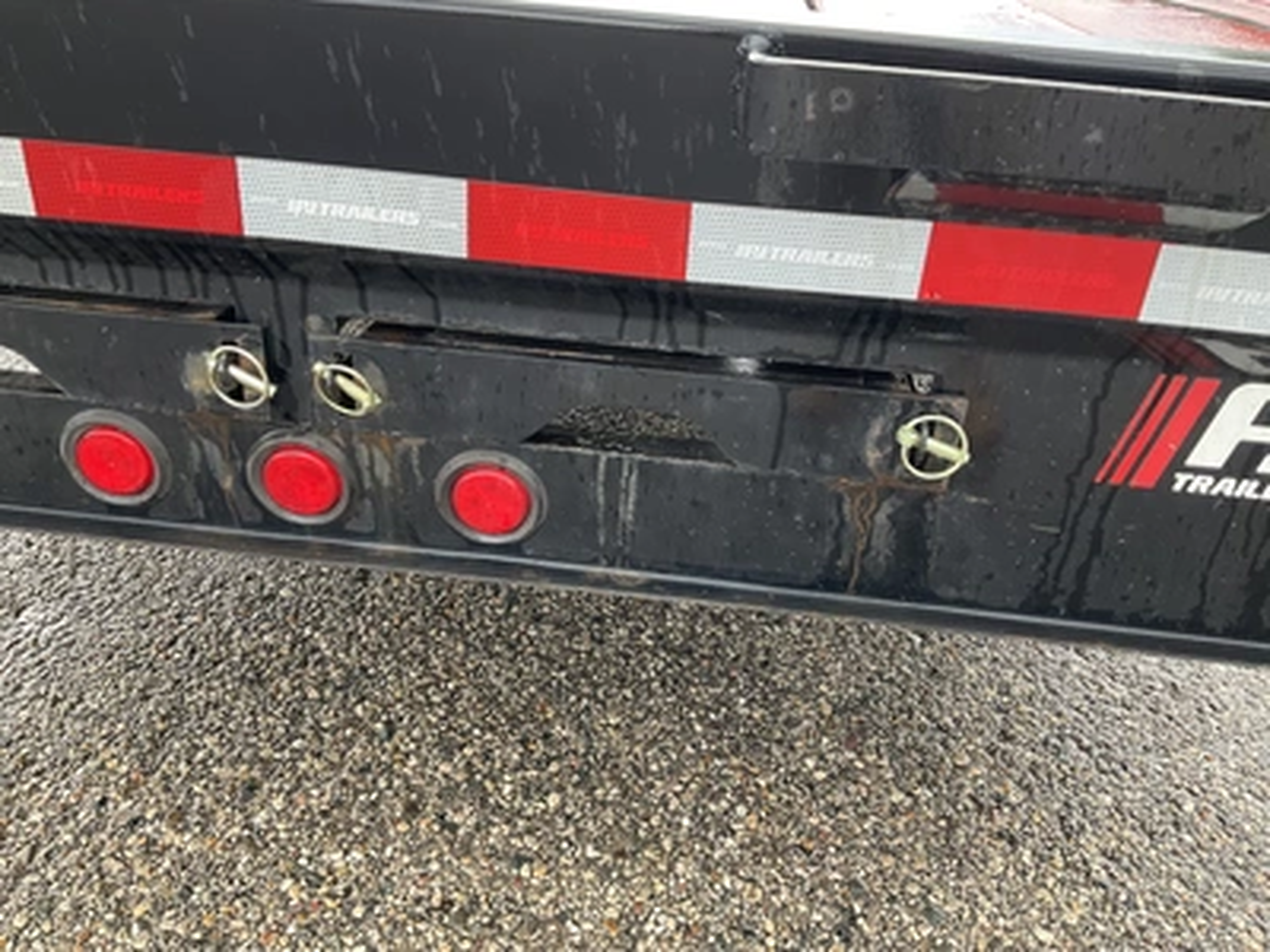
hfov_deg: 61.7
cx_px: 635
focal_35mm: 29
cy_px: 476
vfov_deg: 48.2
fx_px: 1064
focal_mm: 3
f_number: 1.8
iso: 64
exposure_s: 1/103
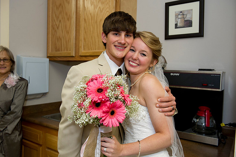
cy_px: 78
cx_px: 118
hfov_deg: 60.3
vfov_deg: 42.3
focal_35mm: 31
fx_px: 203
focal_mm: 31
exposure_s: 1/125
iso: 1600
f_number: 4.5
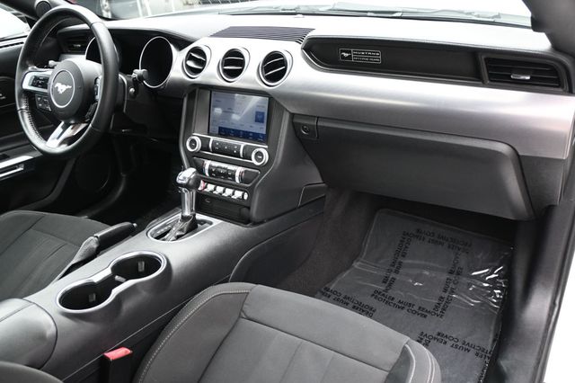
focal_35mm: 32
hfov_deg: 59.5
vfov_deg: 41.7
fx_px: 503
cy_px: 192
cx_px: 288
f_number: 4
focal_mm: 21
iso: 450
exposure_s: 1/125
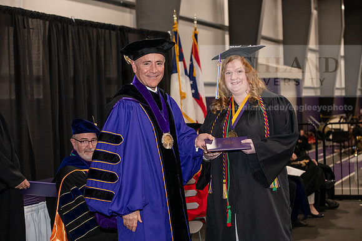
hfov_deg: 28.8
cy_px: 120
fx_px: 704
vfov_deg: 19.5
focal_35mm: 70
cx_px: 181
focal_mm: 70
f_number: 5
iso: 2500
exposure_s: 1/200
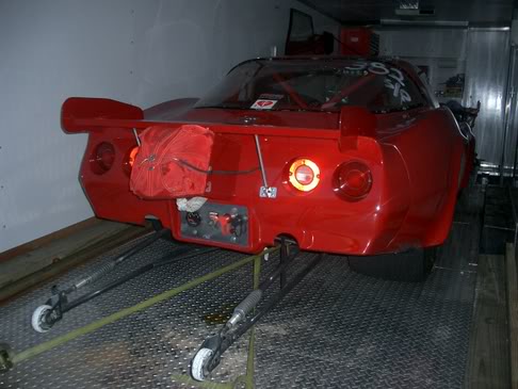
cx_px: 259
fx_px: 524
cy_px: 194
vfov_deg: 40.7
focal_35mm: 35
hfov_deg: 52.6
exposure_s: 1/40
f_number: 2.6
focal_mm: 5.8
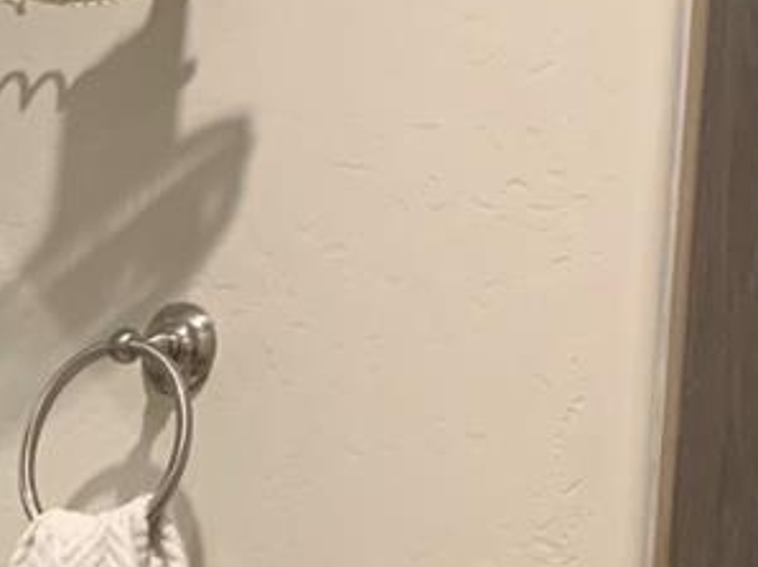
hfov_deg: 13.6
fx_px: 2866
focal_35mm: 131
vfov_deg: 10.7
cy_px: 989
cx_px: -557
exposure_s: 1/60
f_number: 1.8
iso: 160
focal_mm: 4.25
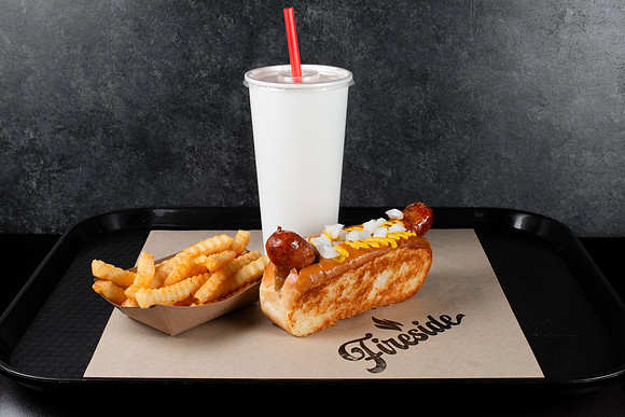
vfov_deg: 26.0
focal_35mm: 52
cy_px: 208
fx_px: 903
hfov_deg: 38.2
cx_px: 312
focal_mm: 50
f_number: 16
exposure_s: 1/100
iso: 250
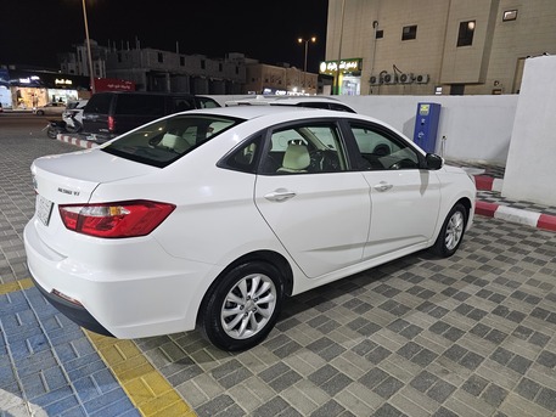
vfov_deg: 58.9
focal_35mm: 23
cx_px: 278
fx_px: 370
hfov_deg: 73.9
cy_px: 208
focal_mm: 6.3
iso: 640
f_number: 1.7
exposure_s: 1/120
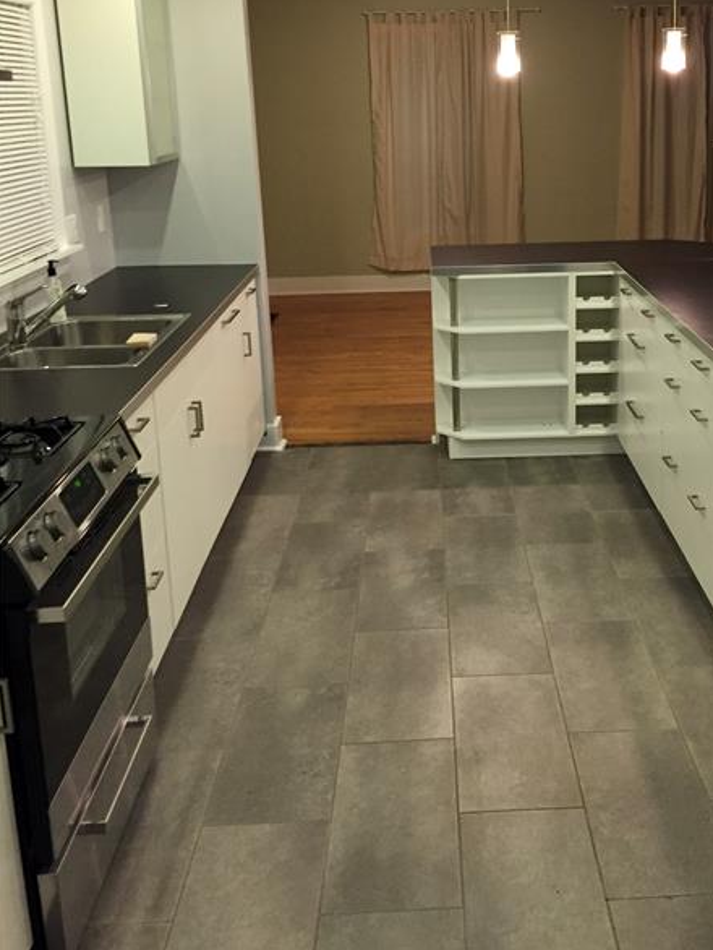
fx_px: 1043
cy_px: 357
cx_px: 463
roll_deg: +0.9
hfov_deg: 37.4
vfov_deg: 48.5
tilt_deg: -13.7
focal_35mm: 38
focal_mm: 4.15
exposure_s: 1/30
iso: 160
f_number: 2.2
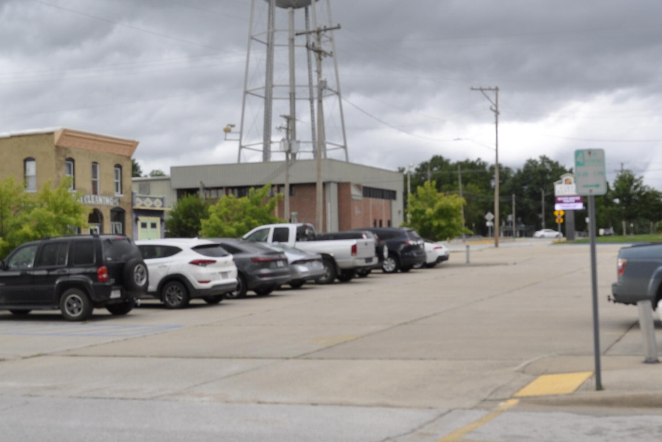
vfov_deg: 25.1
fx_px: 993
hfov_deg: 36.3
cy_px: 239
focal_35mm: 54
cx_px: 463
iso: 400
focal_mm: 22
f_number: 8
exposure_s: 1/250
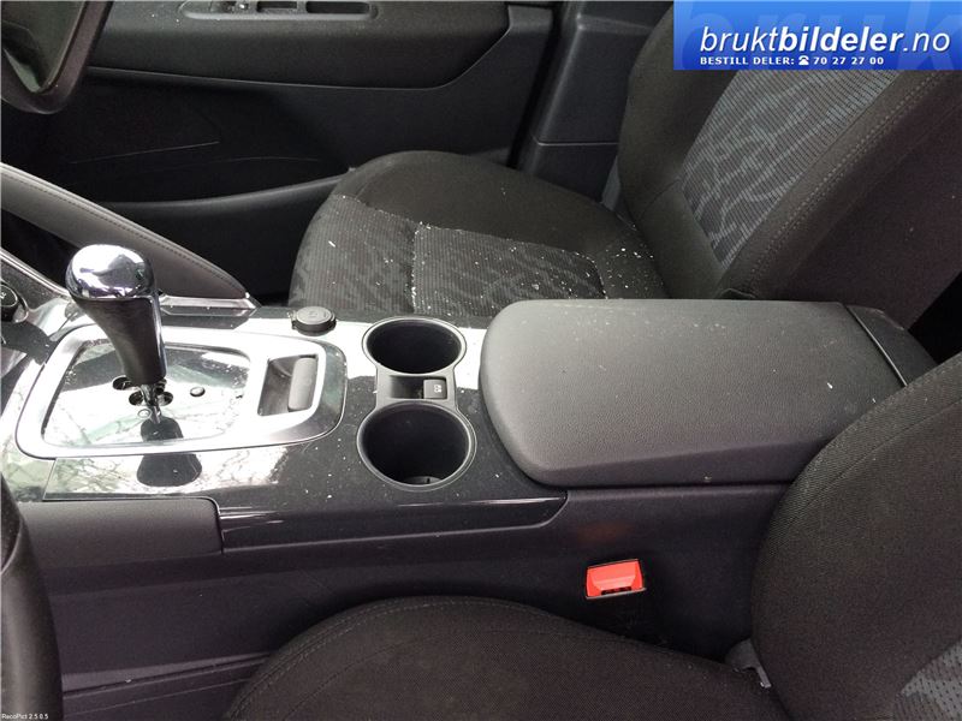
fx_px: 806
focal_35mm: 29
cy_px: 360
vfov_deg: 48.2
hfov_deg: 61.7
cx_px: 481
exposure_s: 1/30
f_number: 2.2
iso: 64
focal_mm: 4.15
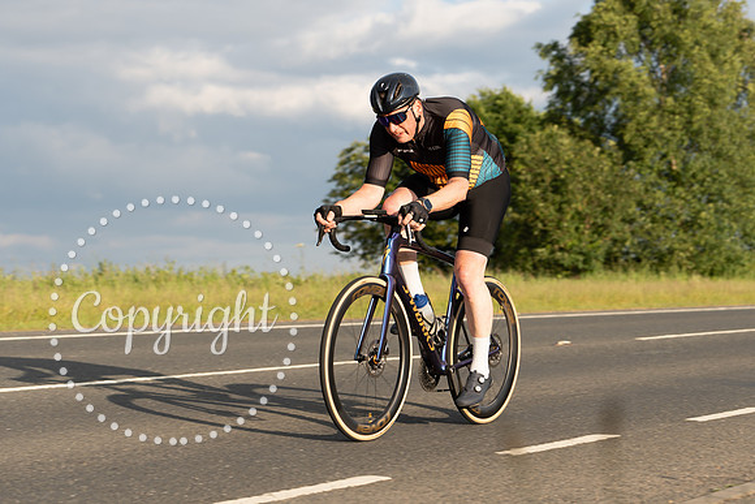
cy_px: 224
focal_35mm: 87
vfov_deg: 15.7
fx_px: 1832
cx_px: 444
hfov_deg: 23.3
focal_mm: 74
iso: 125
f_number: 4
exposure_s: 1/500
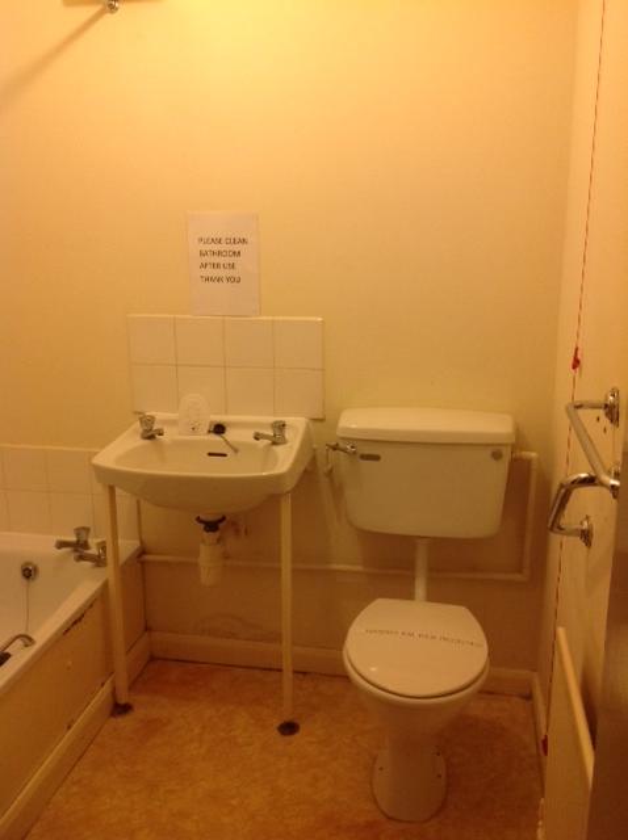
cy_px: 420
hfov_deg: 40.6
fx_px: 849
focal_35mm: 35
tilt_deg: -13.9
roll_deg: +0.6
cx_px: 314
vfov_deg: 52.7
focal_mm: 4.28
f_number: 2.4
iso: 125
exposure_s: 1/15
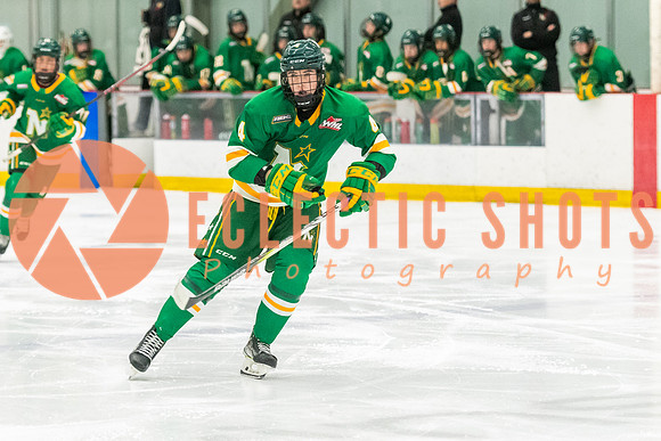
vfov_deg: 6.6
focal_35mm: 209
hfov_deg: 9.9
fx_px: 3831
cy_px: 252
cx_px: 239
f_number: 2.8
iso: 3200
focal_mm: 105
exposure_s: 1/800
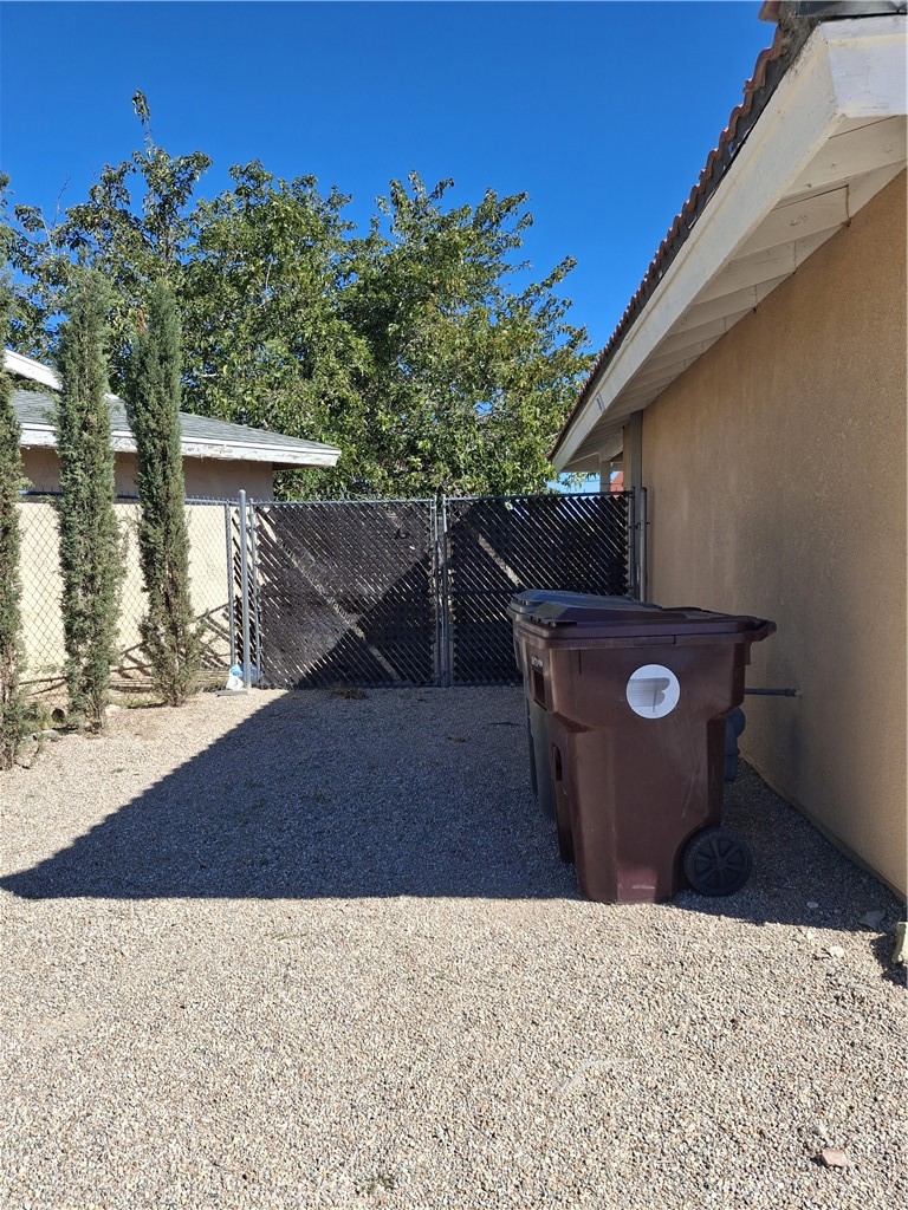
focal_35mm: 25
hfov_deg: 54.9
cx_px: 454
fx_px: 874
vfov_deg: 69.4
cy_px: 605
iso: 32
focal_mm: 4.69
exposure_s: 1/1745
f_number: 1.8
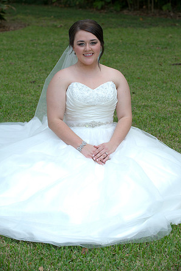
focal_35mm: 106
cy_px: 136
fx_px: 799
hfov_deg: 12.9
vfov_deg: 19.3
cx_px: 90
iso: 320
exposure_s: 1/100
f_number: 5.6
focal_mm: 105
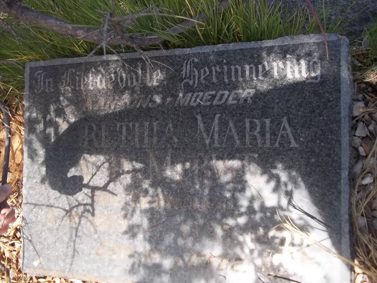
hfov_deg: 56.8
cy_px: 142
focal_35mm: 32
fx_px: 349
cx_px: 188
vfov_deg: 44.2
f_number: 2.9
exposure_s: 1/320
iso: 80
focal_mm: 5.7
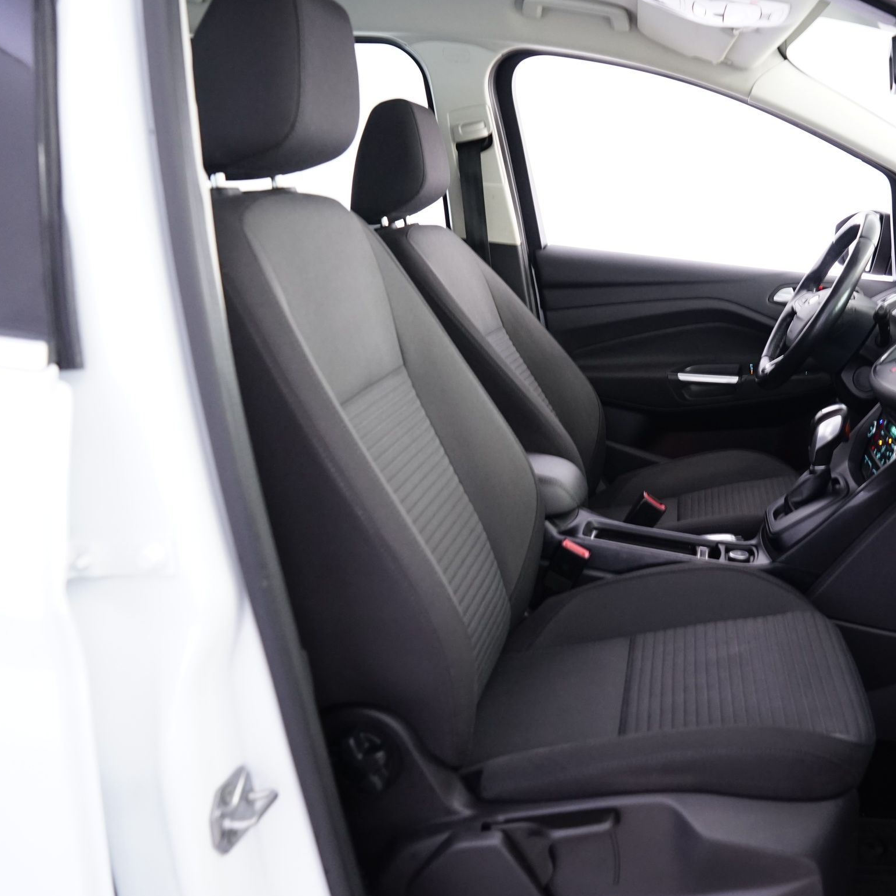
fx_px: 966
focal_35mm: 33
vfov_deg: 49.7
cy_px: 450
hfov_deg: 48.0
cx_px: 666
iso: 1600
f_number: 4.5
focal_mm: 24
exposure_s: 1/10
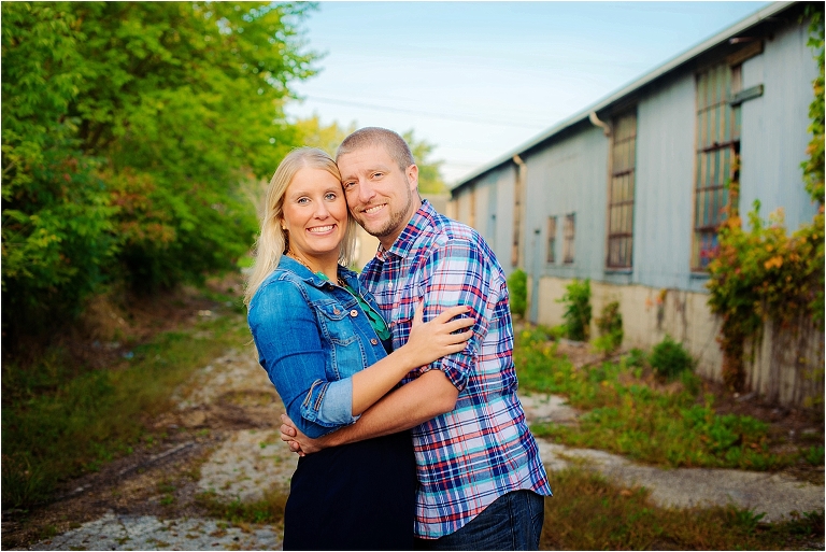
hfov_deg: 39.6
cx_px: 413
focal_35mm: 50
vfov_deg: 27.0
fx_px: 1148
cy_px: 276
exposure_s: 1/500
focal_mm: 50
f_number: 3.2
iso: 200
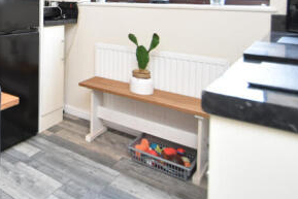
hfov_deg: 48.7
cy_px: -2
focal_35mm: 34
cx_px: 20
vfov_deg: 35.1
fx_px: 282
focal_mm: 10
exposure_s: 1/200
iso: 800
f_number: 3.5
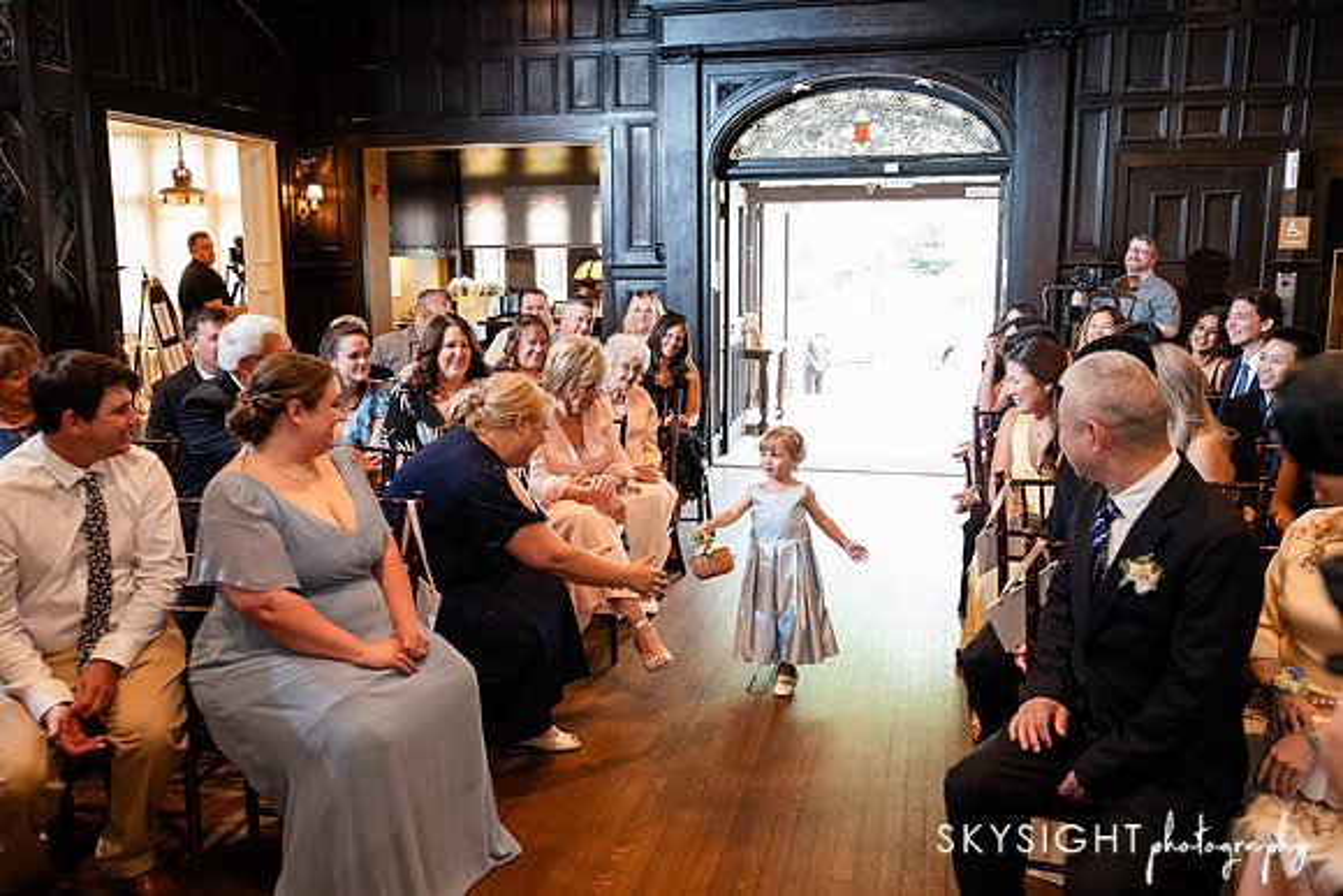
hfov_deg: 62.6
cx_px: 672
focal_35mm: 30
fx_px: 1105
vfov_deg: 44.2
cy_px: 448
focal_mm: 28
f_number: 3.5
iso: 3200
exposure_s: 1/200
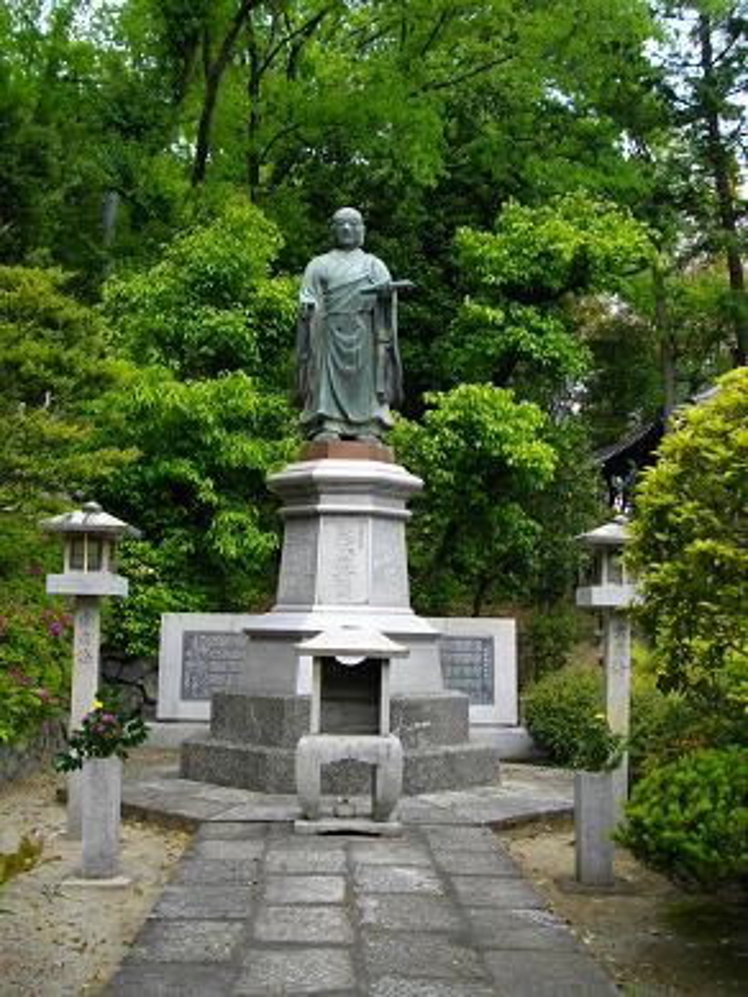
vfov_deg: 46.8
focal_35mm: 40
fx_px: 1152
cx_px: 374
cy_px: 498
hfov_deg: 36.0
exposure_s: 1/320
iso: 100
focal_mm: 7.1
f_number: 3.2
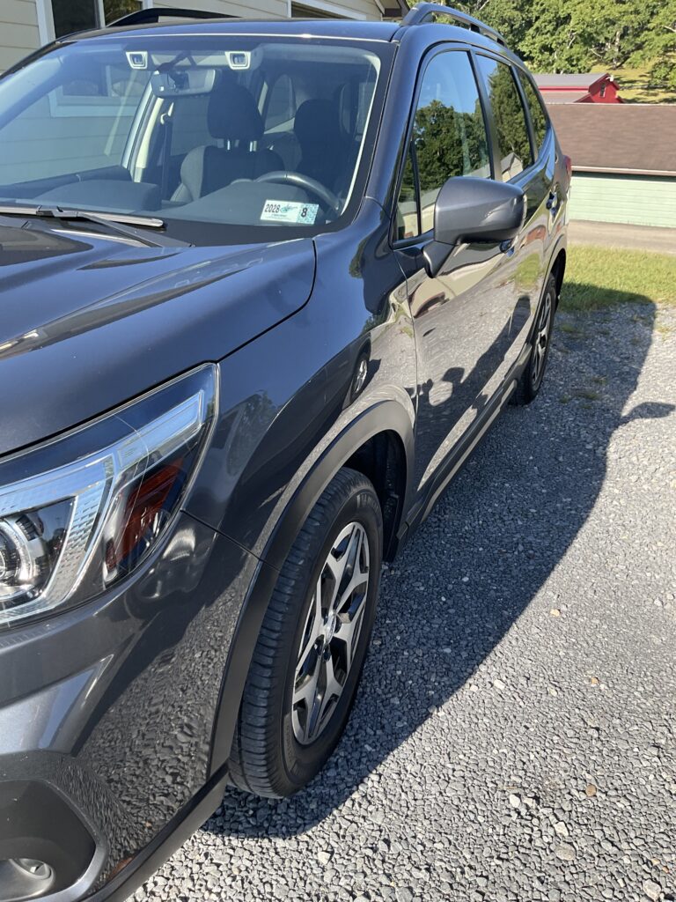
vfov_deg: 61.7
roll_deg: -0.1
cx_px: 338
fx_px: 755
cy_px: 451
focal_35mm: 29
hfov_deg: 48.2
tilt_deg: -25.2
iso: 16
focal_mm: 3
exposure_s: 1/478
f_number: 1.8
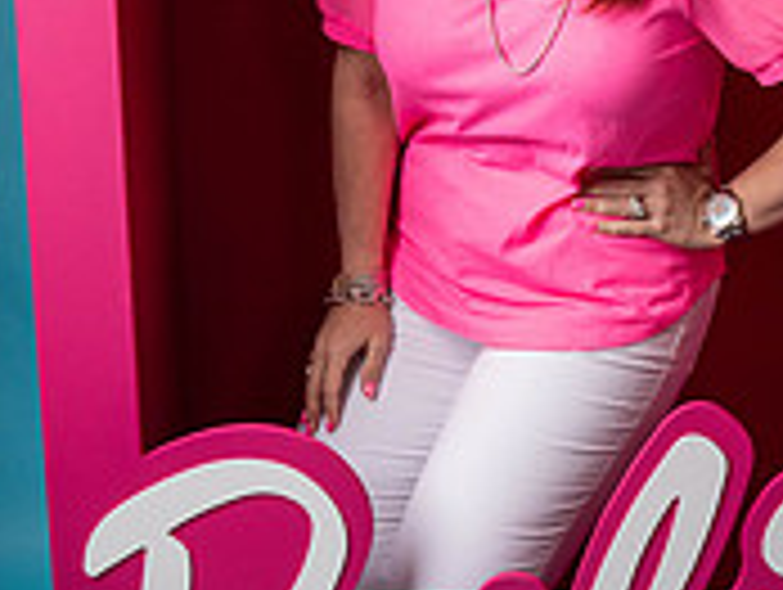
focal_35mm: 77
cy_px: 140
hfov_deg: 25.1
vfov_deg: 19.0
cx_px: 562
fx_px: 1744
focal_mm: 31
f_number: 5.6
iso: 250
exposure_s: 1/160
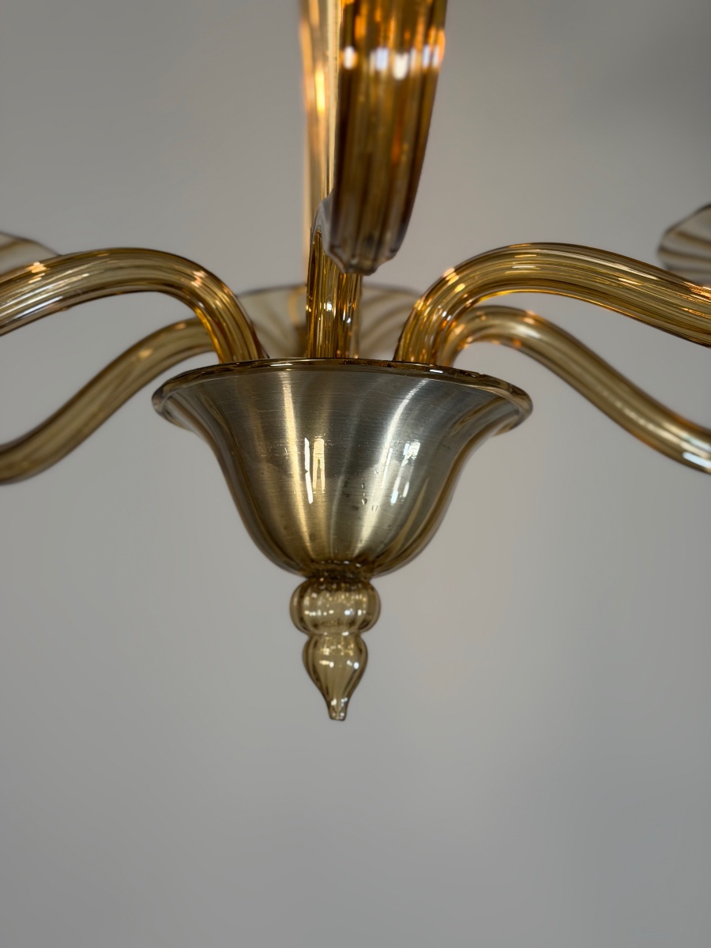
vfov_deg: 39.7
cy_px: 474
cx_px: 356
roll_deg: -0.5
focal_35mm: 48
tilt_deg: +11.5
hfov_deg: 30.3
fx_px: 1315
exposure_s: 1/100
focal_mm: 6.76
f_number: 1.78
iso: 100
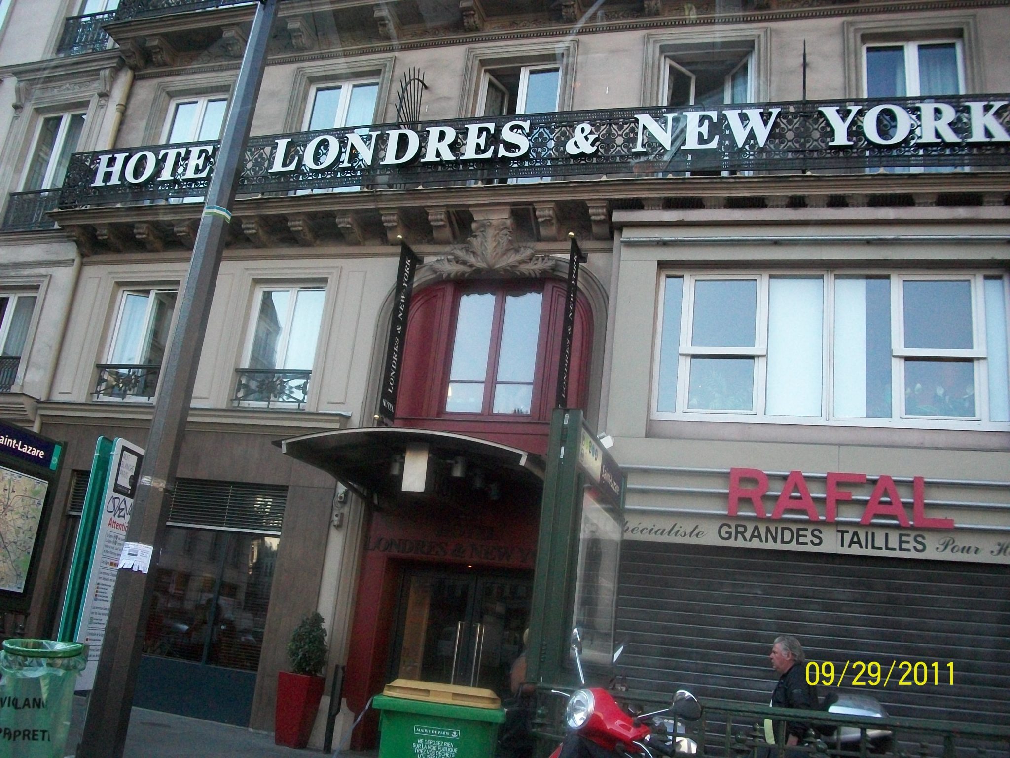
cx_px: 505
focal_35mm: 32
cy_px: 379
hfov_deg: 56.8
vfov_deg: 44.2
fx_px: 934
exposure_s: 1/500
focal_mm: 5.7
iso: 317
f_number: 2.9
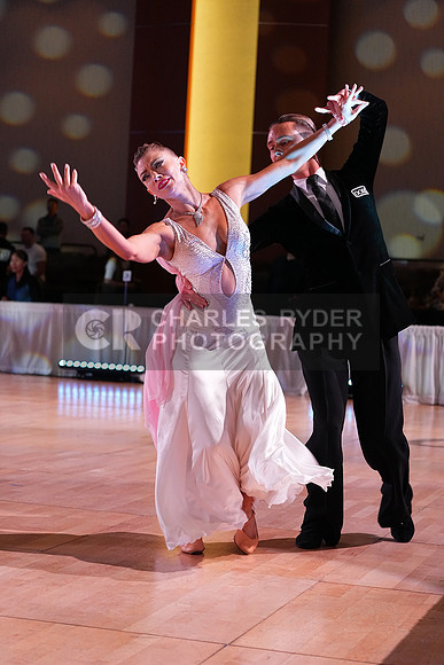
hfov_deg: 18.0
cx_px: 222
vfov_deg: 26.6
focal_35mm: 76
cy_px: 332
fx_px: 1405
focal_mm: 76
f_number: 4
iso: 3200
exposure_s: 1/250
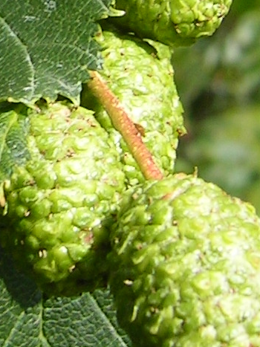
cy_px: -78
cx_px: 10
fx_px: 1583
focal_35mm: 158
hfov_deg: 9.3
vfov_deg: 12.2
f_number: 4.8
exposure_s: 1/244
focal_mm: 5.6
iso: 50
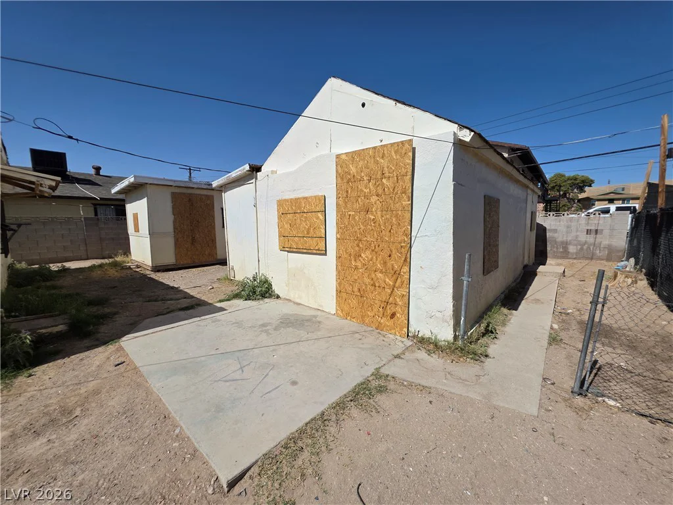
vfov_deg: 89.9
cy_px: 252
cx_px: 336
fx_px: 253
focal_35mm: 13
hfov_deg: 106.2
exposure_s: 1/5128
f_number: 1.9
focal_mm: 2.2
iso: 40
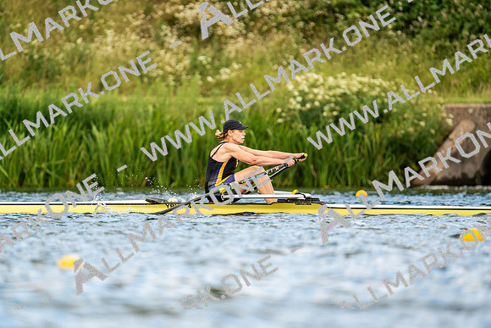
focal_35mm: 600
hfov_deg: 3.4
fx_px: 8185
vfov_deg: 2.3
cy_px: 164
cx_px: 246
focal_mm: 600
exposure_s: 1/2000
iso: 640
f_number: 6.3
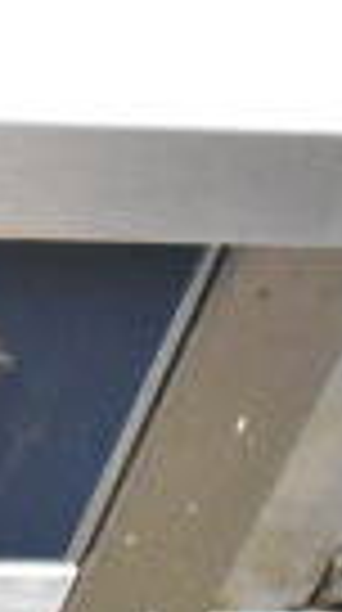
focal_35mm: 190
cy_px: 295
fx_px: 3084
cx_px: -765
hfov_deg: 5.8
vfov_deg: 11.3
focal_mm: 27
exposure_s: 1/40
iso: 6400
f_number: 4
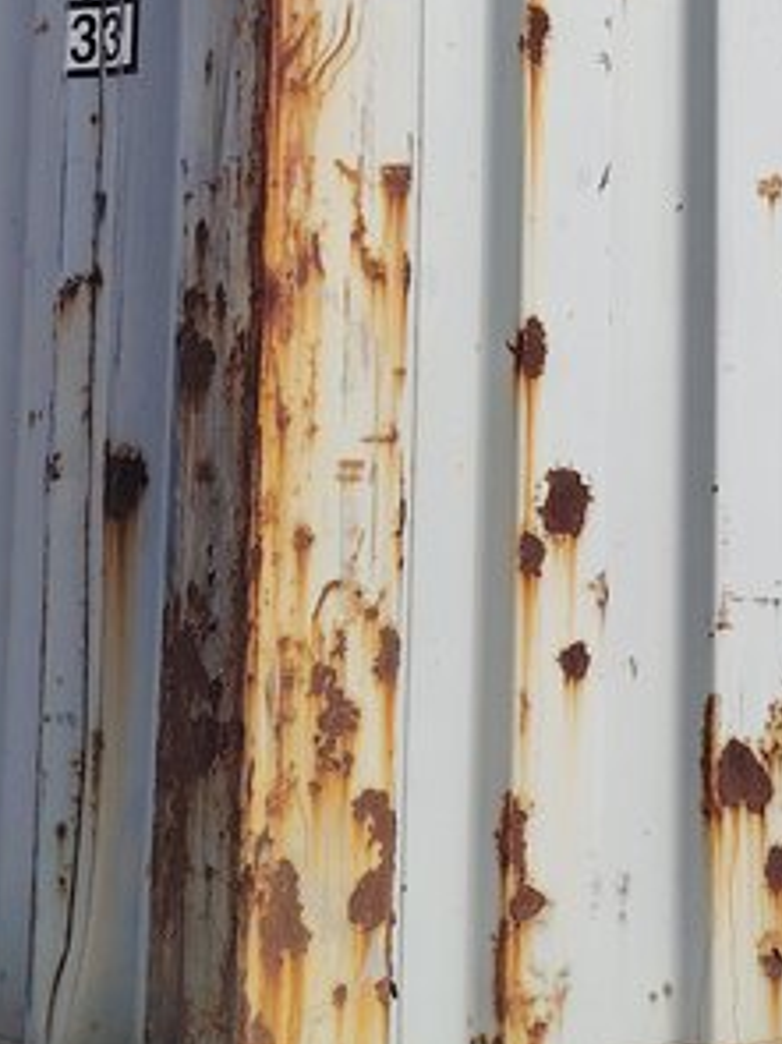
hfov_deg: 16.5
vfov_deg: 21.9
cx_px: 764
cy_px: 170
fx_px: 2653
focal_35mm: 88
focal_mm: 5.25
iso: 100
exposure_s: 1/587
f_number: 1.75
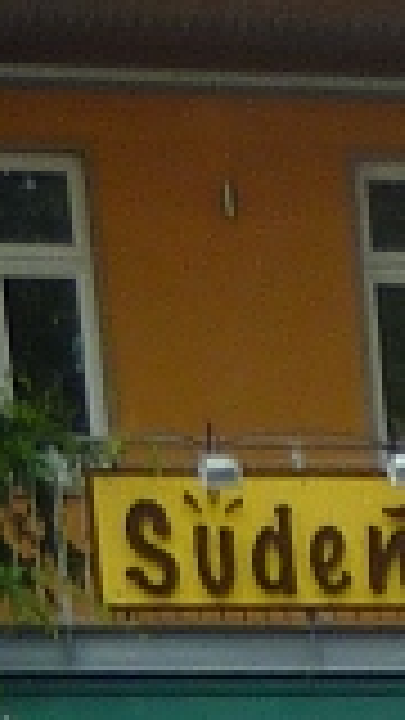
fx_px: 5632
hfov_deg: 3.8
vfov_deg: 6.3
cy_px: 2583
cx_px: 1876
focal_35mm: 295
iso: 80
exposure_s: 1/160
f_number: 4
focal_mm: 5
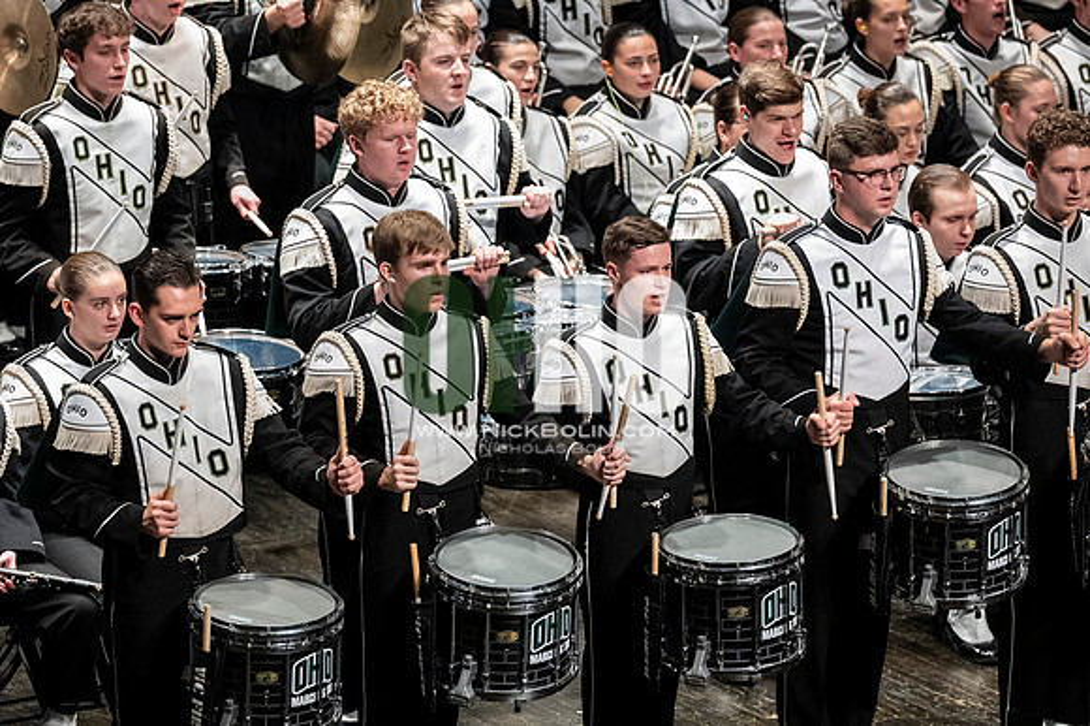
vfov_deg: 4.6
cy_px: 363
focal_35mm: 300
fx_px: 9078
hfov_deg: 6.9
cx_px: 545
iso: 4000
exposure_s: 1/500
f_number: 4
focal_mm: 200
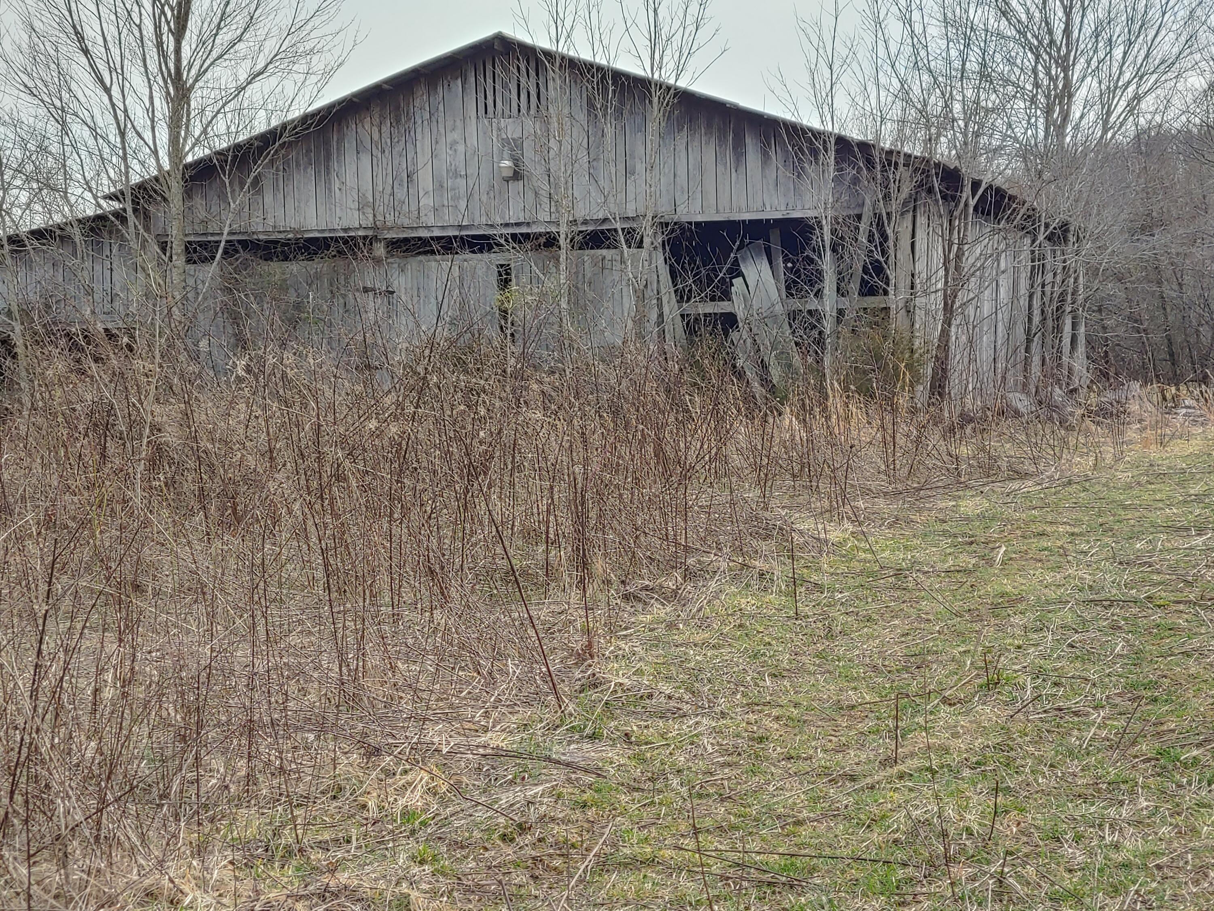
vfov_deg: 22.6
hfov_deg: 29.8
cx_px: 607
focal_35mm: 65
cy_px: 456
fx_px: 2280
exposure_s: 1/350
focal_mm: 5.88
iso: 50
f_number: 2.4
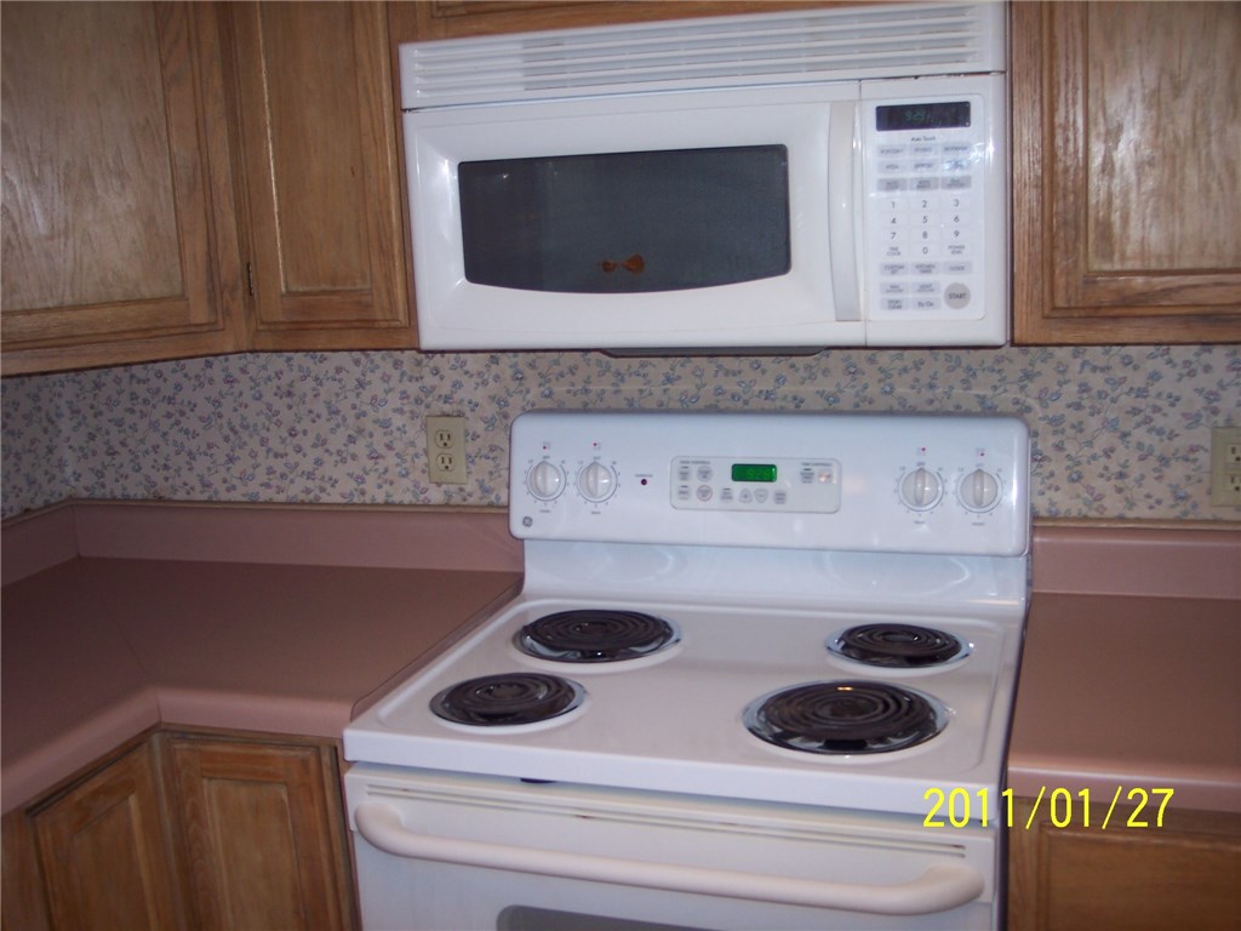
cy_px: 466
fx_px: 1398
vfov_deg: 36.8
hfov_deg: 47.9
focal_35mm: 39
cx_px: 620
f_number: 2.8
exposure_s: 1/60
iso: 100
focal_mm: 8
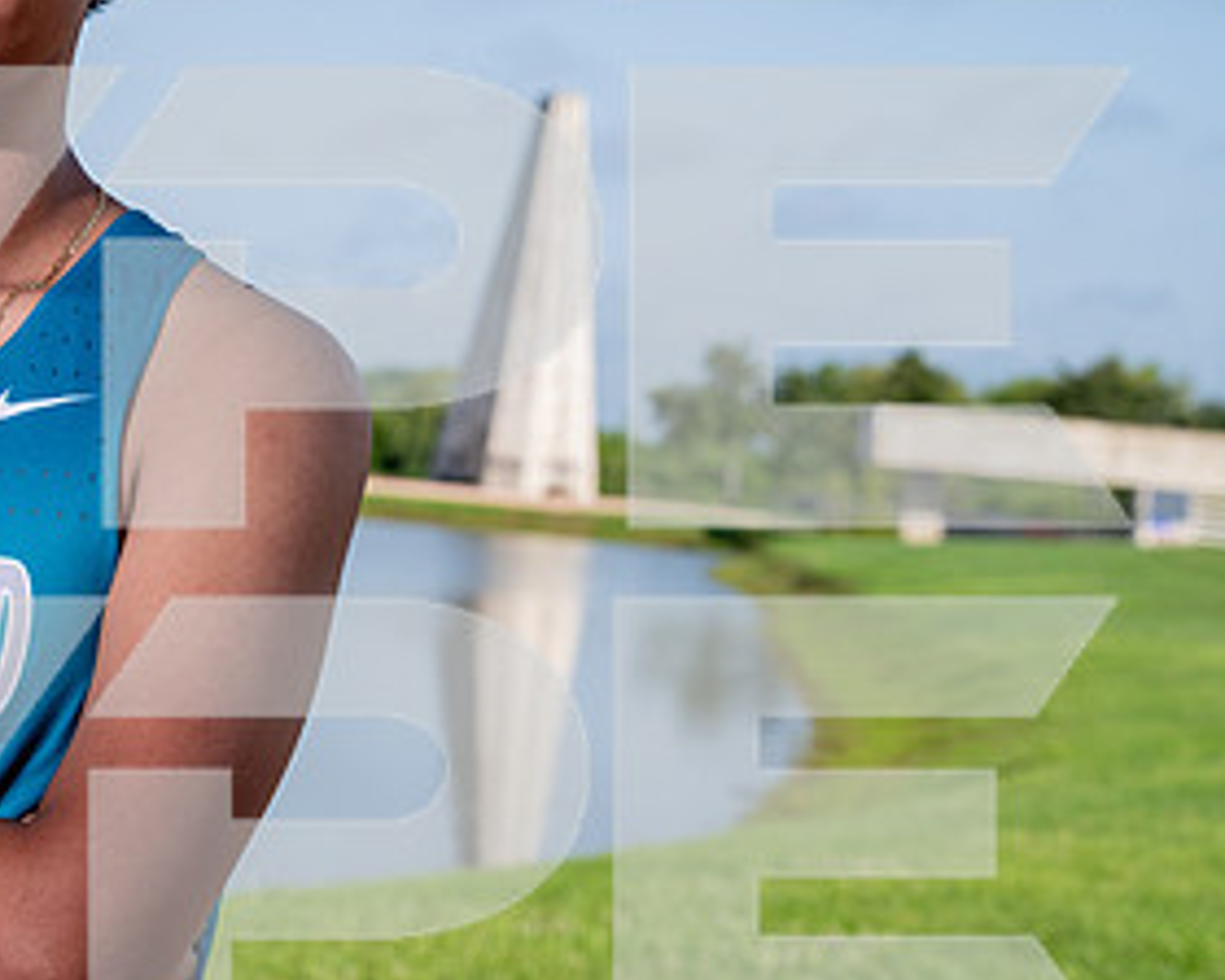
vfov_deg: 14.1
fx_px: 3952
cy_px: 300
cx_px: 18
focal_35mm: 109
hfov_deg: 17.2
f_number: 5.6
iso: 100
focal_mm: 56
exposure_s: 1/640
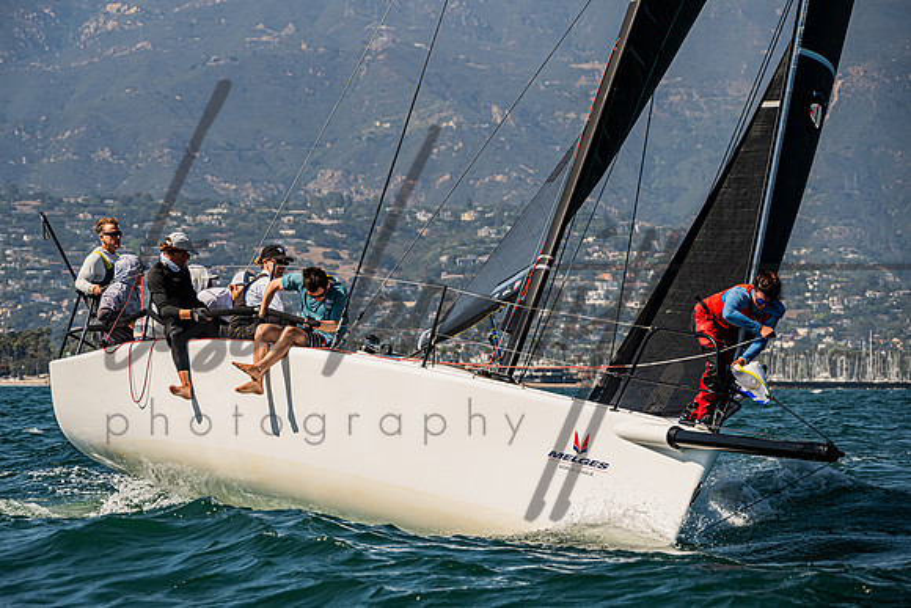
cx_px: 417
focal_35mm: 183
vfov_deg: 7.5
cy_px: 310
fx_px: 4623
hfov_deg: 11.3
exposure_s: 1/2500
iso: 500
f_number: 8
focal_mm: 165
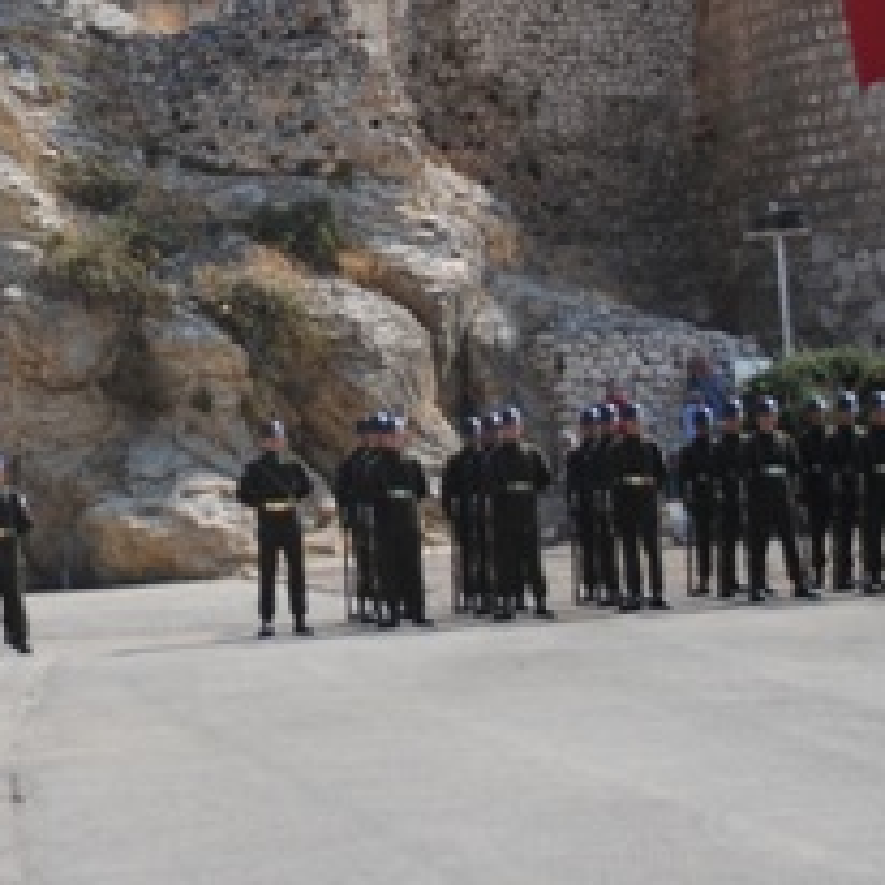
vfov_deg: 15.4
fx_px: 3211
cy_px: -17
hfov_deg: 15.6
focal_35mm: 111
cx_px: 146
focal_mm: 28
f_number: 4.5
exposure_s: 1/640
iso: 100
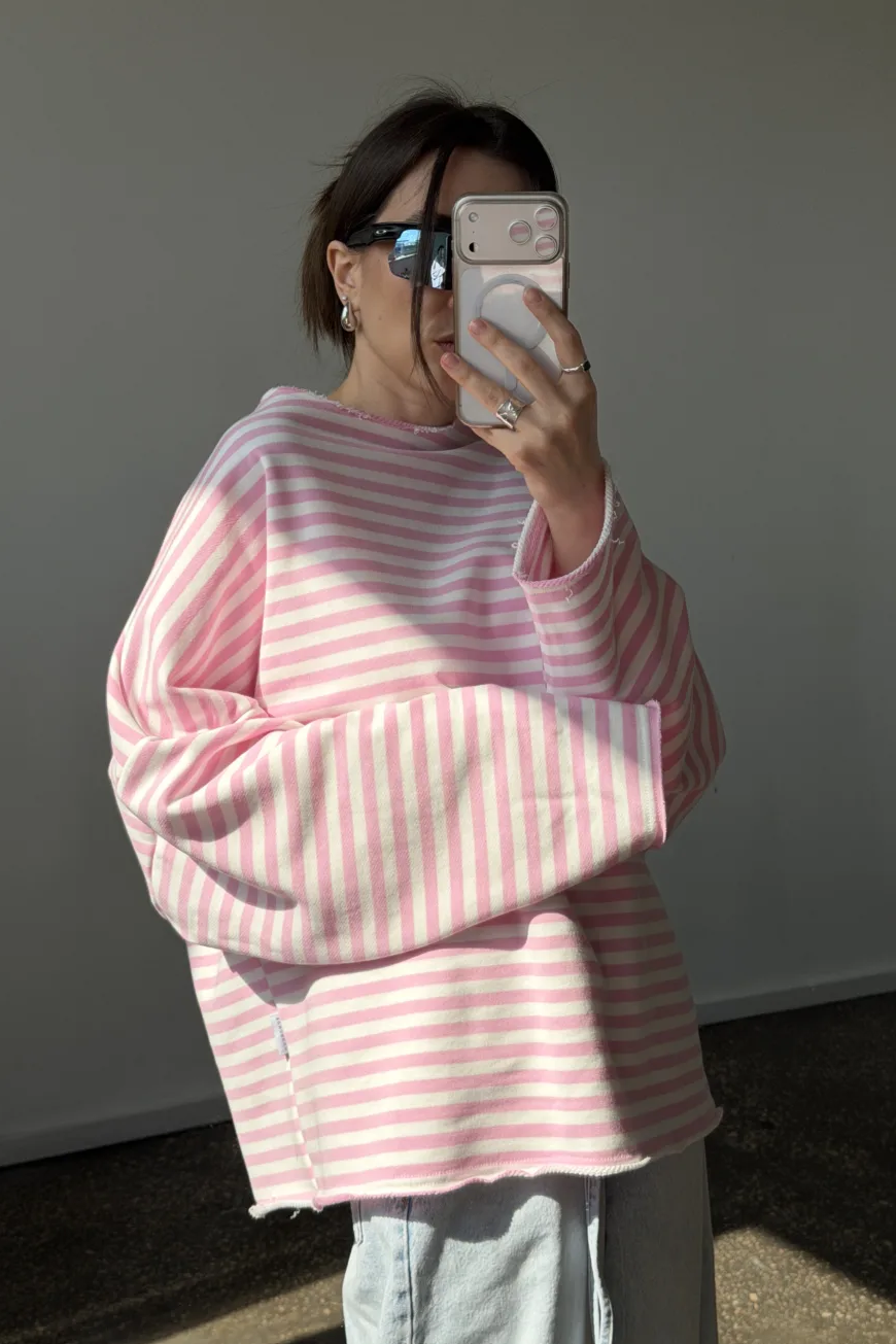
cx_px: 459
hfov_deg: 26.5
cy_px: 670
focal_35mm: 51
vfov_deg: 38.9
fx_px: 1904
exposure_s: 1/3891
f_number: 1.78
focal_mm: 6.76
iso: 64
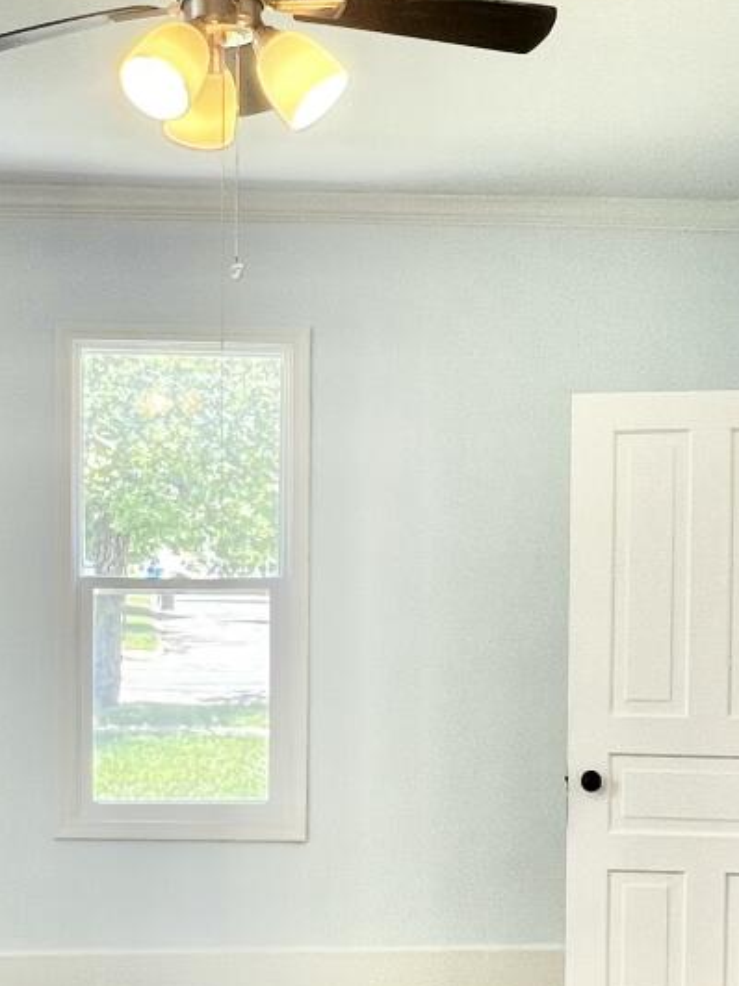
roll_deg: -0.2
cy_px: 641
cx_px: 217
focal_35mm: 49
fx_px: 1395
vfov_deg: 38.6
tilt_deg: -1.5
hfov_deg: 29.4
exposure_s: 1/120
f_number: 1.8
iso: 80
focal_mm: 1.57
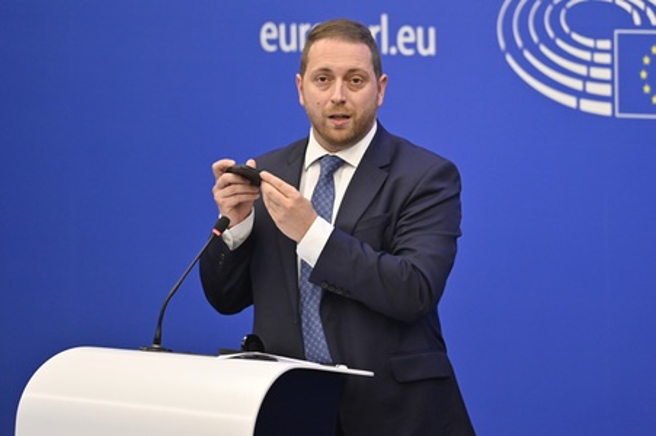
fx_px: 3642
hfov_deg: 10.3
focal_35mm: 200
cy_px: 218
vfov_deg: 6.9
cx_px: 328
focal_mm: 200
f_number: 2.8
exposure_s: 1/320
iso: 2000
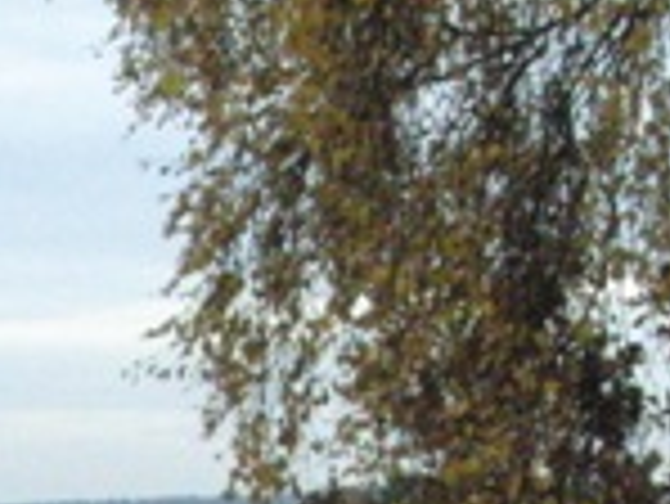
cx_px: -130
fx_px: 2886
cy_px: 900
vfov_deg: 9.5
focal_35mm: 149
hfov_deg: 12.9
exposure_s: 1/640
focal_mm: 6.42
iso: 1600
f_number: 8.5
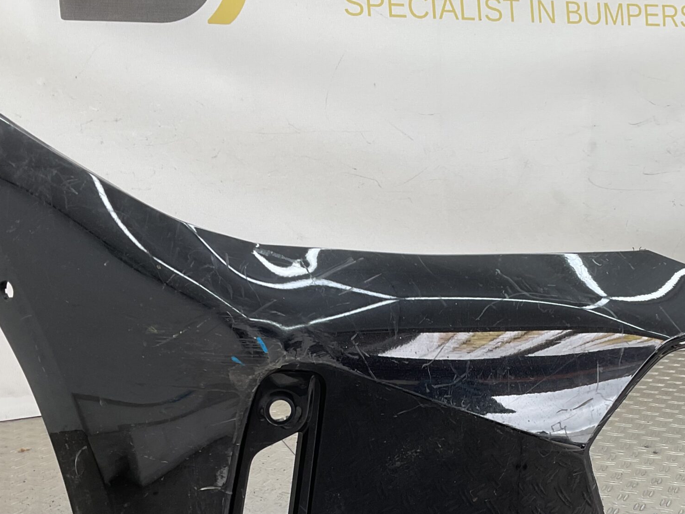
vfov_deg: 28.4
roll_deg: -2.3
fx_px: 990
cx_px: 433
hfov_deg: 37.9
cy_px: 424
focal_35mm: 50
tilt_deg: -16.7
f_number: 1.8
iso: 16
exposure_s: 1/100
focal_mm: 3
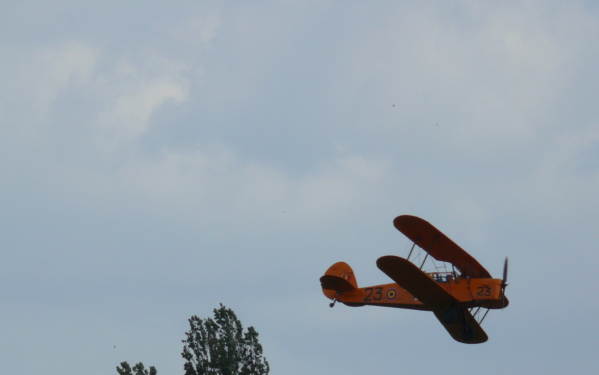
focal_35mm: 643
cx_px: 362
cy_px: 312
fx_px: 10497
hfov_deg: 3.3
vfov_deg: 2.0
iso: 100
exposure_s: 1/1300
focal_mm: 88.8
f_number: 5.6
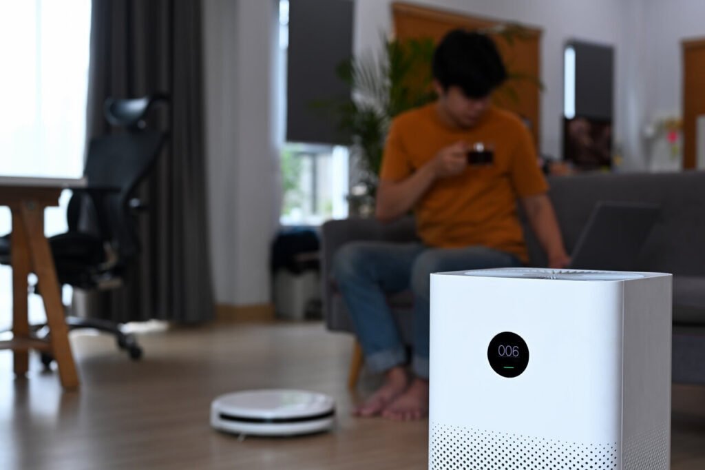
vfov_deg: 27.0
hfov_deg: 39.6
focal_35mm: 50
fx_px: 979
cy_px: 235
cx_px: 352
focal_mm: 50
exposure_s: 1/40
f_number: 4
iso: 400
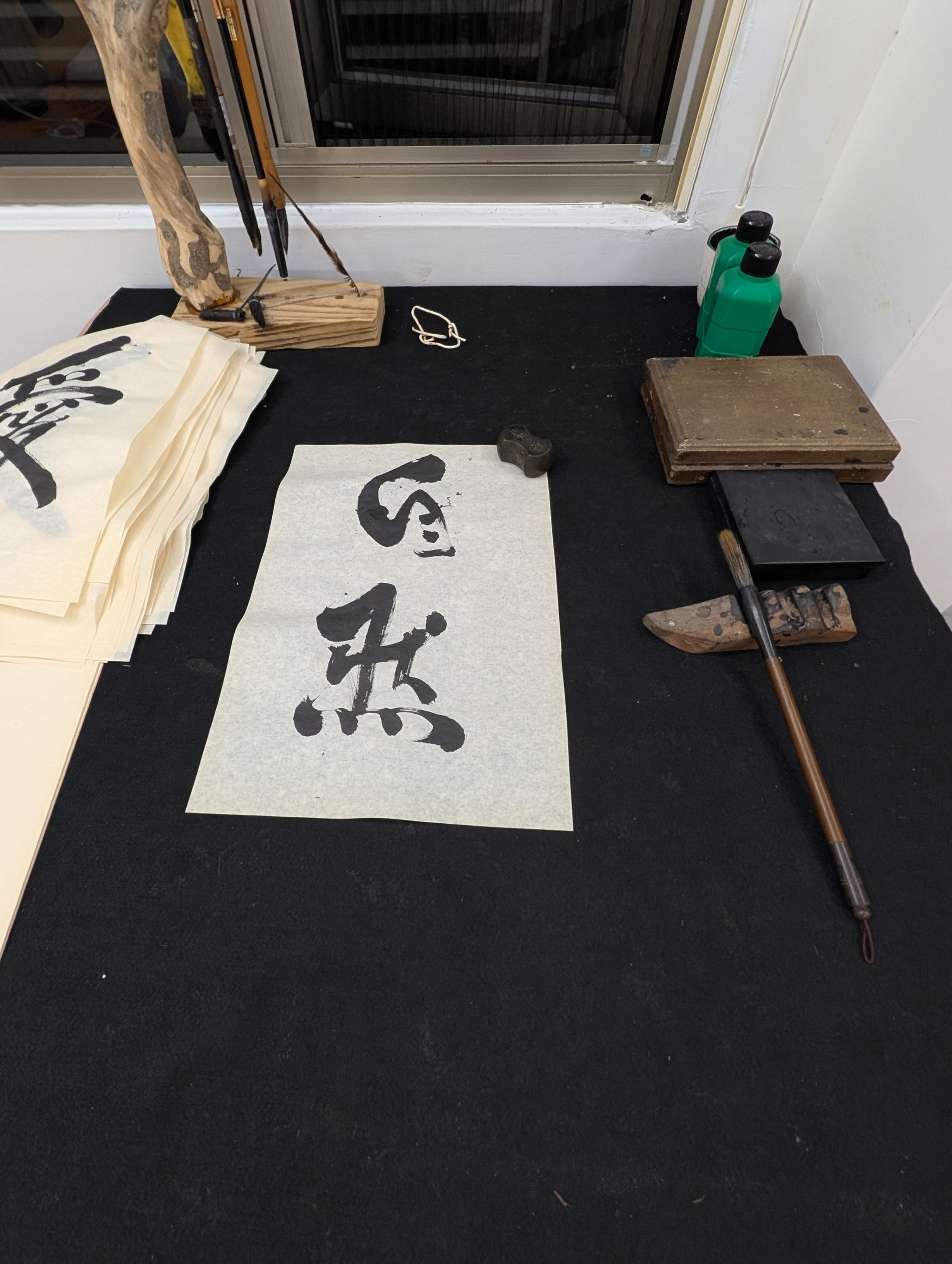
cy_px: 505
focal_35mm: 15
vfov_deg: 96.8
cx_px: 447
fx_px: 549
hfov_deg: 81.8
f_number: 1.7
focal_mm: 2.02
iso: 121
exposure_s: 1/30
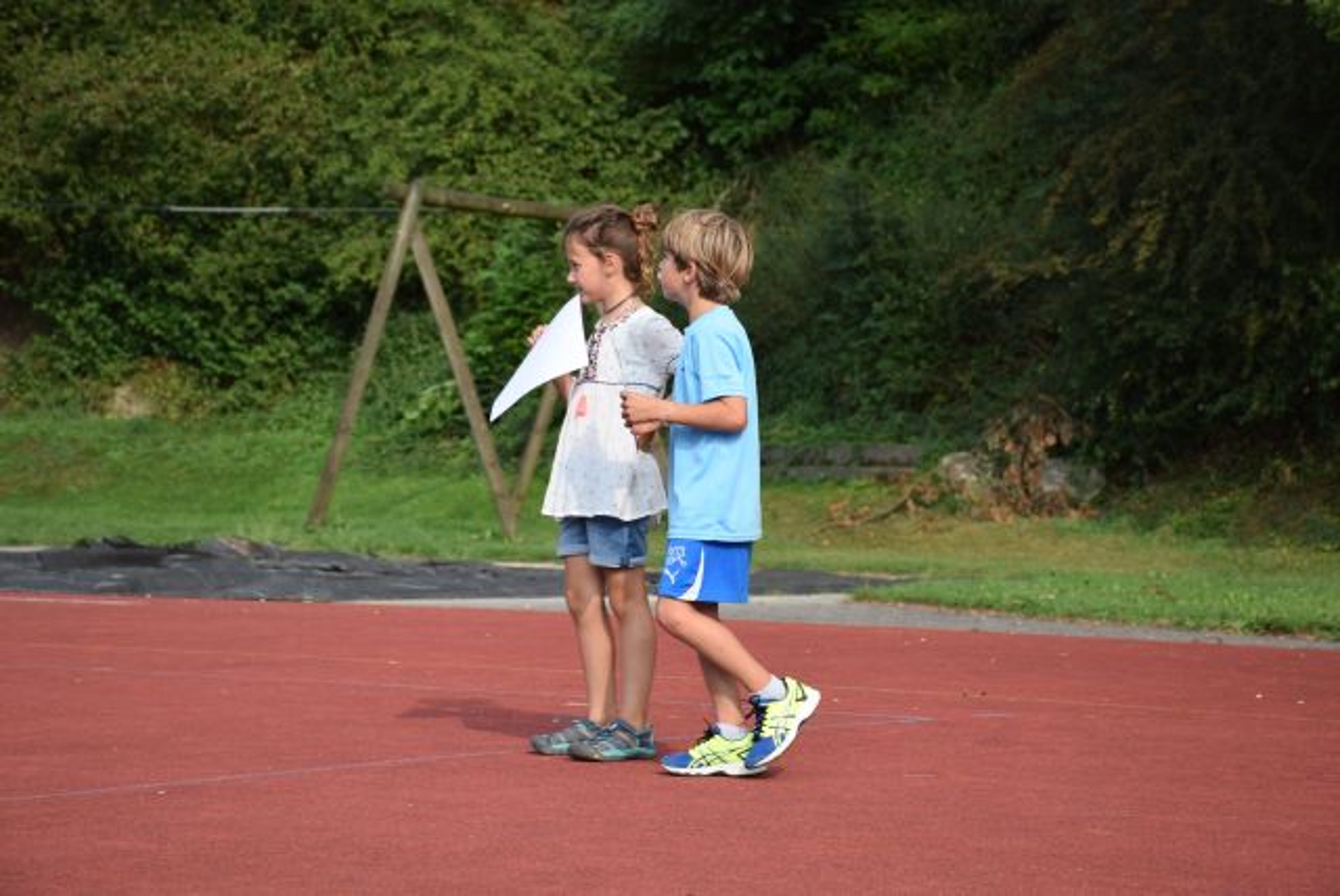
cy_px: 448
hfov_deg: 20.6
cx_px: 670
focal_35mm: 99
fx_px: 3688
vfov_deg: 13.9
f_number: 7.1
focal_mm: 66
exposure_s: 1/200
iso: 100
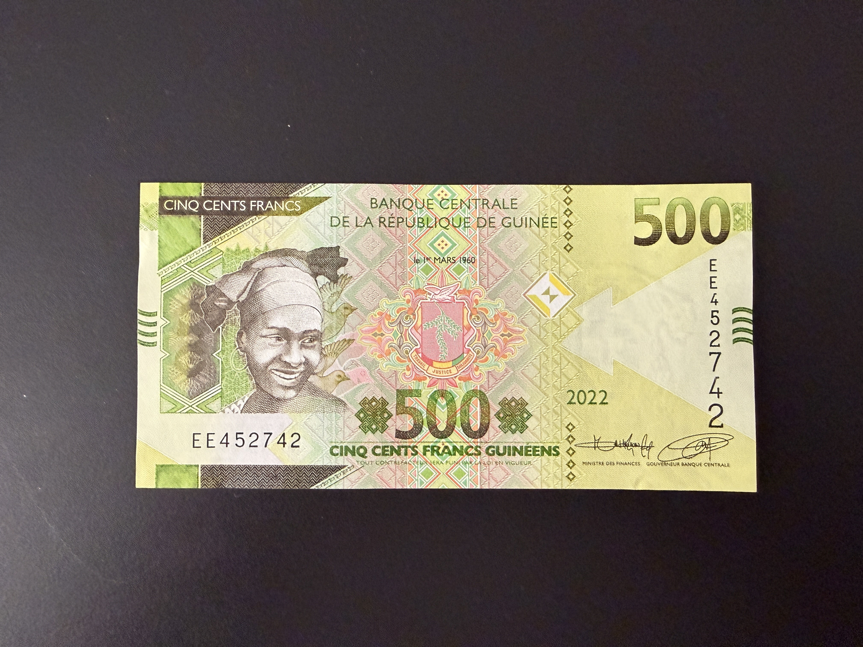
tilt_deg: -87.3
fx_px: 598
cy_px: 324
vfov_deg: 56.8
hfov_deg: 71.6
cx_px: 432
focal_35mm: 24
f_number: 2.2
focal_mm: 2.22
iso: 400
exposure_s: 1/60
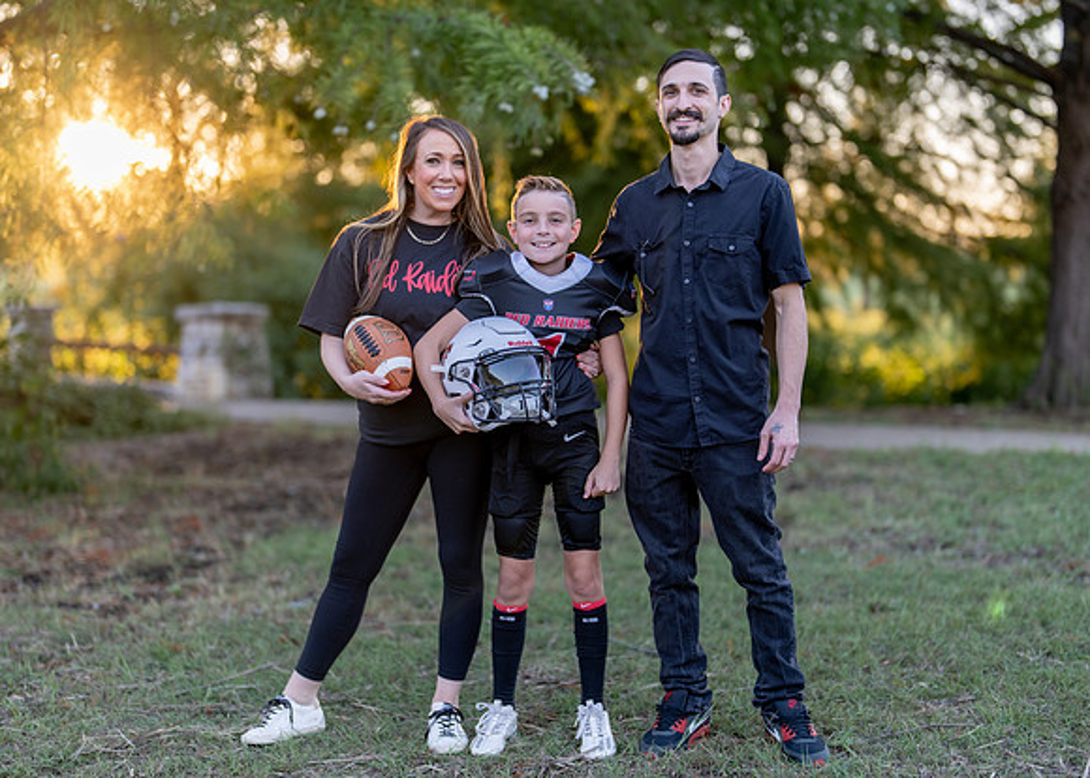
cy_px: 374
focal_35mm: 63
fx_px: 1935
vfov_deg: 22.7
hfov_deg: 31.5
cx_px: 547
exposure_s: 1/400
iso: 100
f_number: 1.2
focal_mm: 50
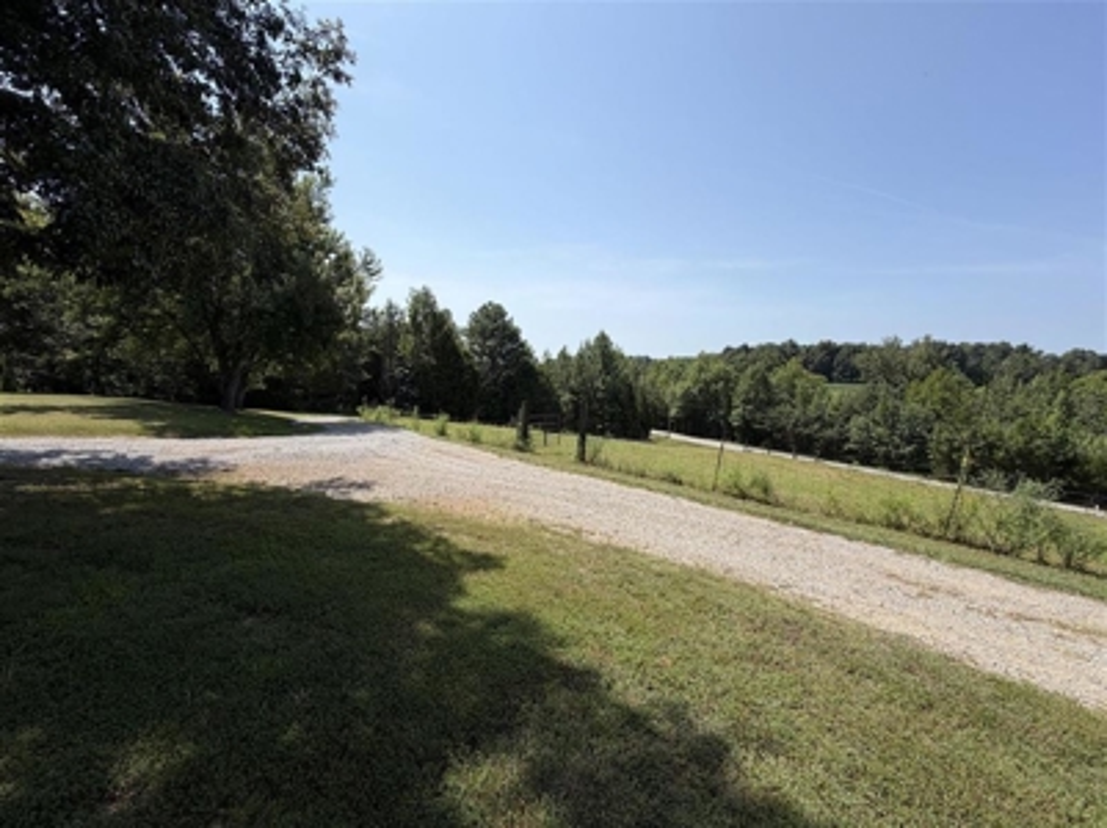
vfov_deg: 85.6
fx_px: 447
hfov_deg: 102.1
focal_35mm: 14
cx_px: 554
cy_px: 414
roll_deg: -0.2
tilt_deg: -5.9
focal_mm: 2.22
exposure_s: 1/928
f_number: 2.2
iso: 20
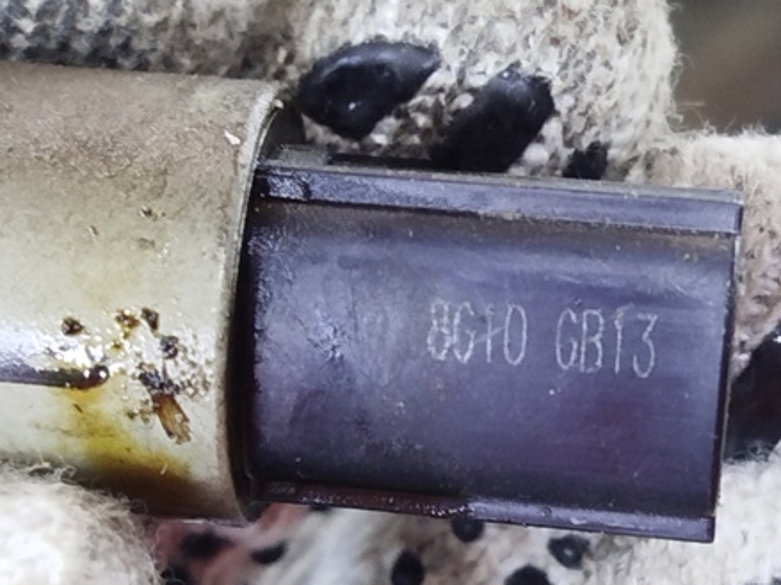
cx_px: 436
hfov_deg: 18.7
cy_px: 356
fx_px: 2368
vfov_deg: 14.1
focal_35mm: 105
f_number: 1.7
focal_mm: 5.31
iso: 320
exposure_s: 1/33
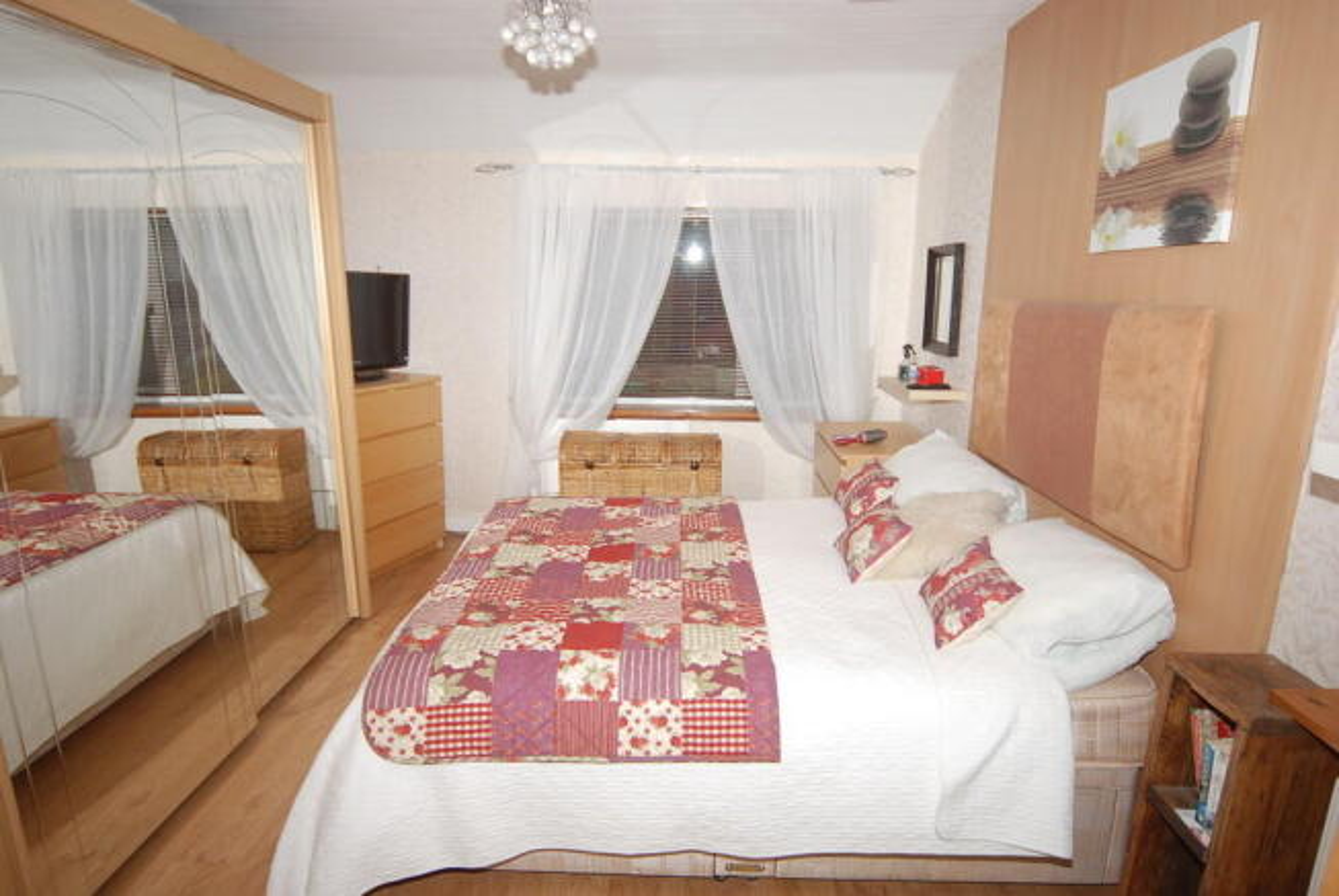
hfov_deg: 81.1
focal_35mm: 21
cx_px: 670
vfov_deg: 59.6
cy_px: 448
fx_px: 782
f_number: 4.8
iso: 200
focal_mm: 14
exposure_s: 1/60
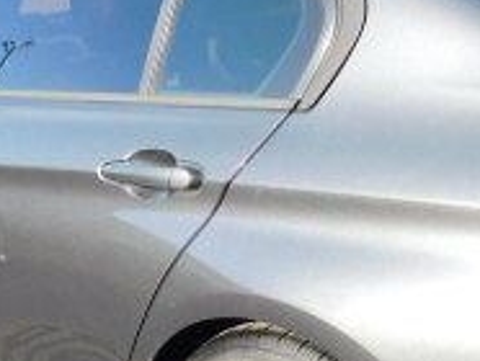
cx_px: 361
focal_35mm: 79
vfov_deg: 18.4
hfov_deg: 24.4
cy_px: 317
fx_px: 1097
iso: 125
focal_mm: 4
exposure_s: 1/400
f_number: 3
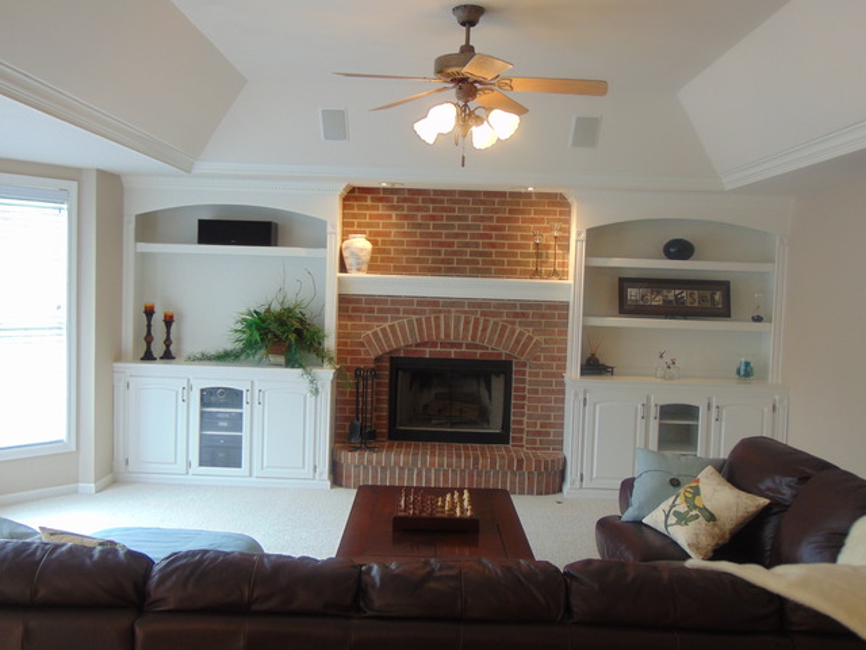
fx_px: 826
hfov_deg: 55.4
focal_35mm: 33
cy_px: 325
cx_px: 433
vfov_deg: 42.9
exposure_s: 1/30
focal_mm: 5.8
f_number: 3.2
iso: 100
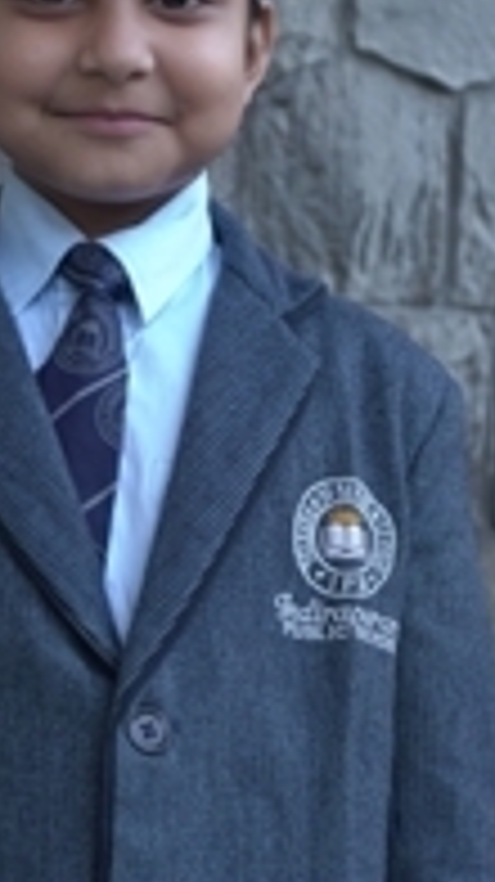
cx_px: 169
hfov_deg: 11.7
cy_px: 459
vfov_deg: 20.8
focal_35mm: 103
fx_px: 2408
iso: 250
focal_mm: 43
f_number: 4.5
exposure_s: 1/100
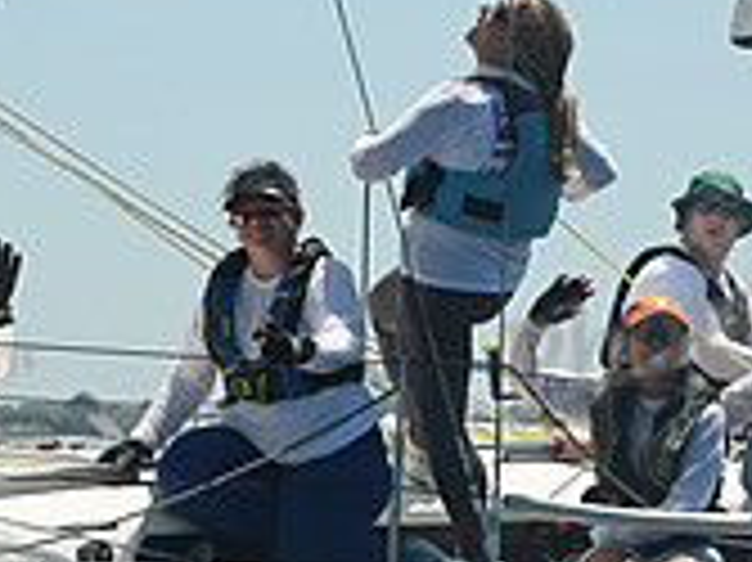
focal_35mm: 351
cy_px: 591
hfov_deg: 5.6
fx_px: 7620
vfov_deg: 4.2
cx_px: 270
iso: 320
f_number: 9
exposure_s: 1/1000
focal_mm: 105
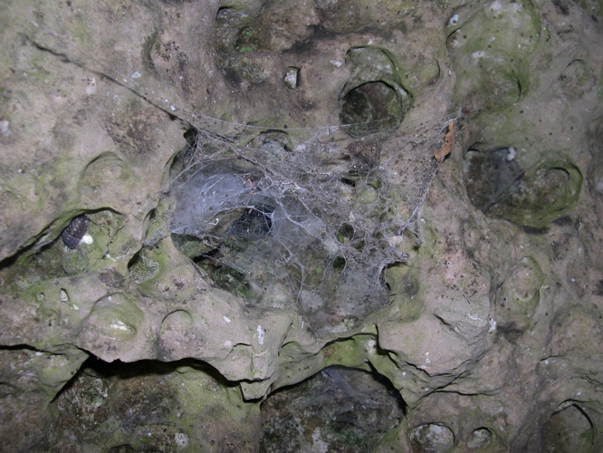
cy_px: 226
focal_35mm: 38
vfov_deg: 37.7
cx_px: 302
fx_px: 662
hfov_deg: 49.0
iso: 100
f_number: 7.6
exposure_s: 1/60
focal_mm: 8
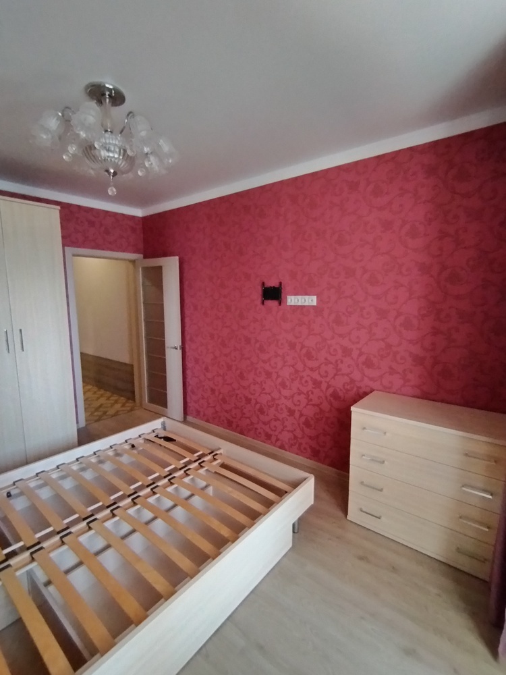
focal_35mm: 17
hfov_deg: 74.7
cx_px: 253
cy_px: 338
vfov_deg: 91.0
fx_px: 331
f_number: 2.2
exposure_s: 1/33.3
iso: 257
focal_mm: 1.45
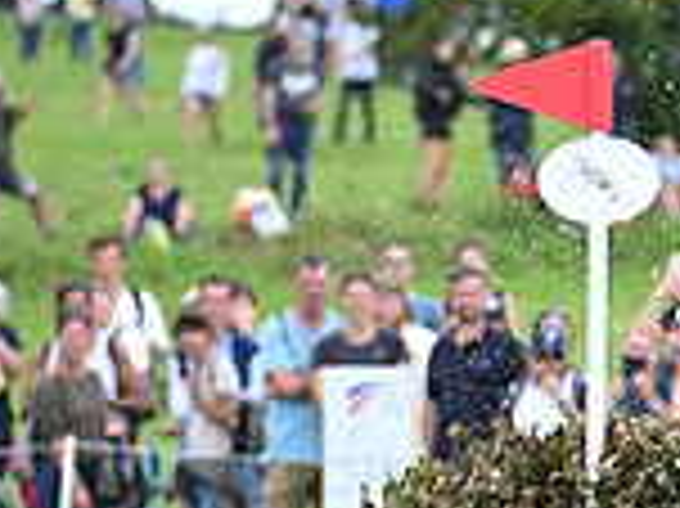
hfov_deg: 2.7
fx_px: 14486
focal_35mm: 738
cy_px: 299
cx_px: 1198
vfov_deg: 2.0
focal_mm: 200
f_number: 5
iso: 900
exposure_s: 1/1600
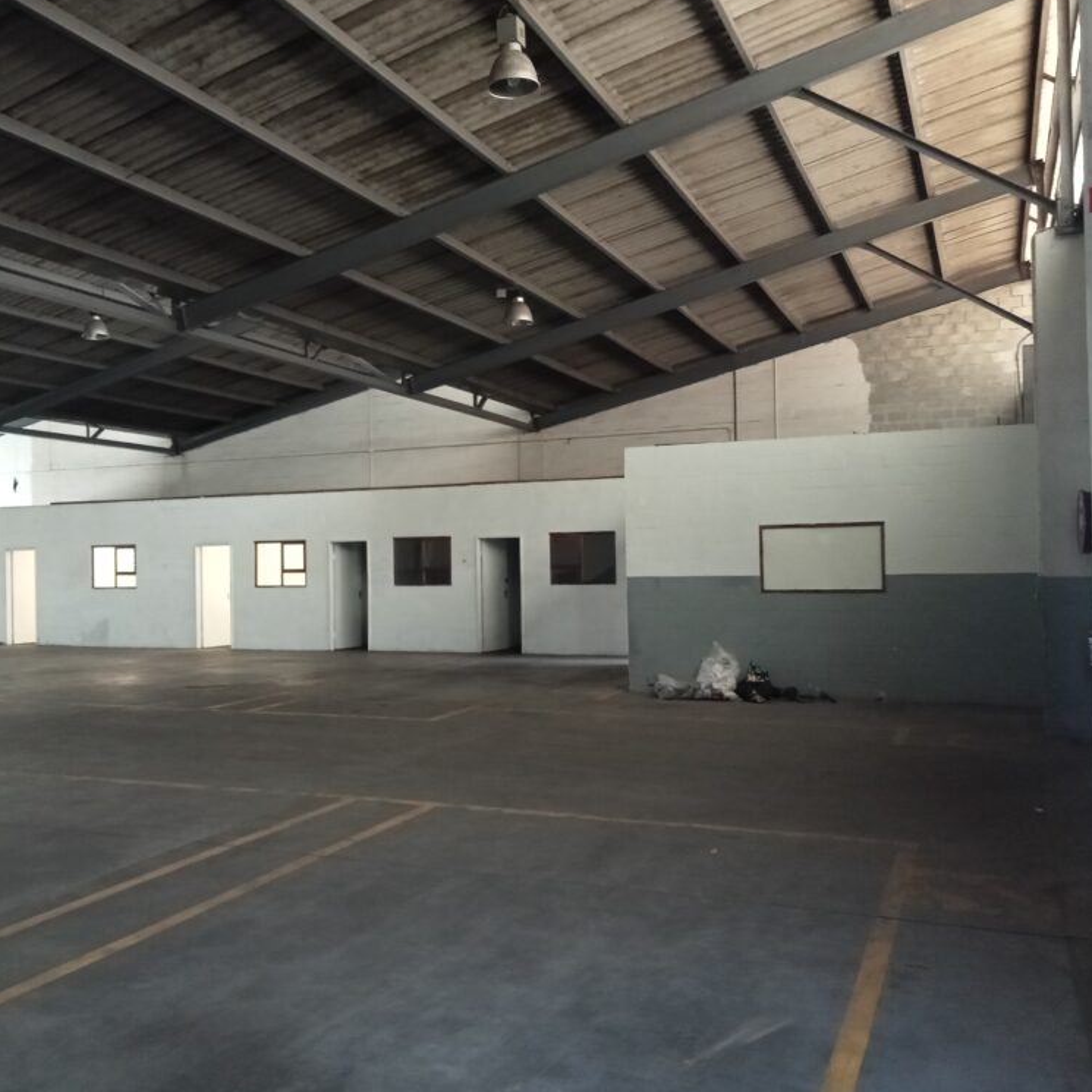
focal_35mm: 34
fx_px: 1213
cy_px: 541
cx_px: 490
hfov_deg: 48.4
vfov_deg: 48.4
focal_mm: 3.46
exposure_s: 1/33.3
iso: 1217
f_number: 2.2
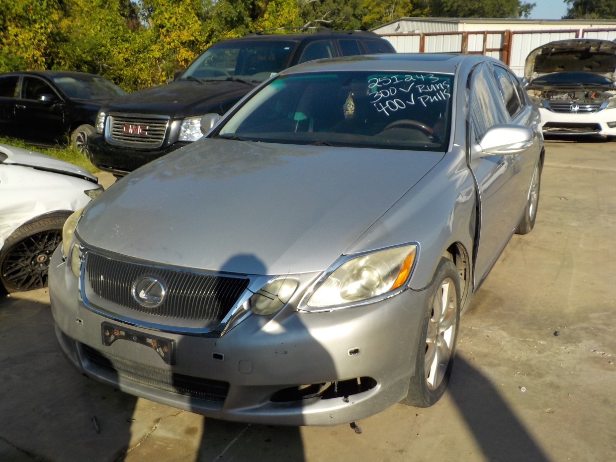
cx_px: 299
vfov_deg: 45.4
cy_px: 228
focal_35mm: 31
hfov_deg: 58.3
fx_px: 552
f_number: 3.3
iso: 125
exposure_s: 1/1250
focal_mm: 4.1
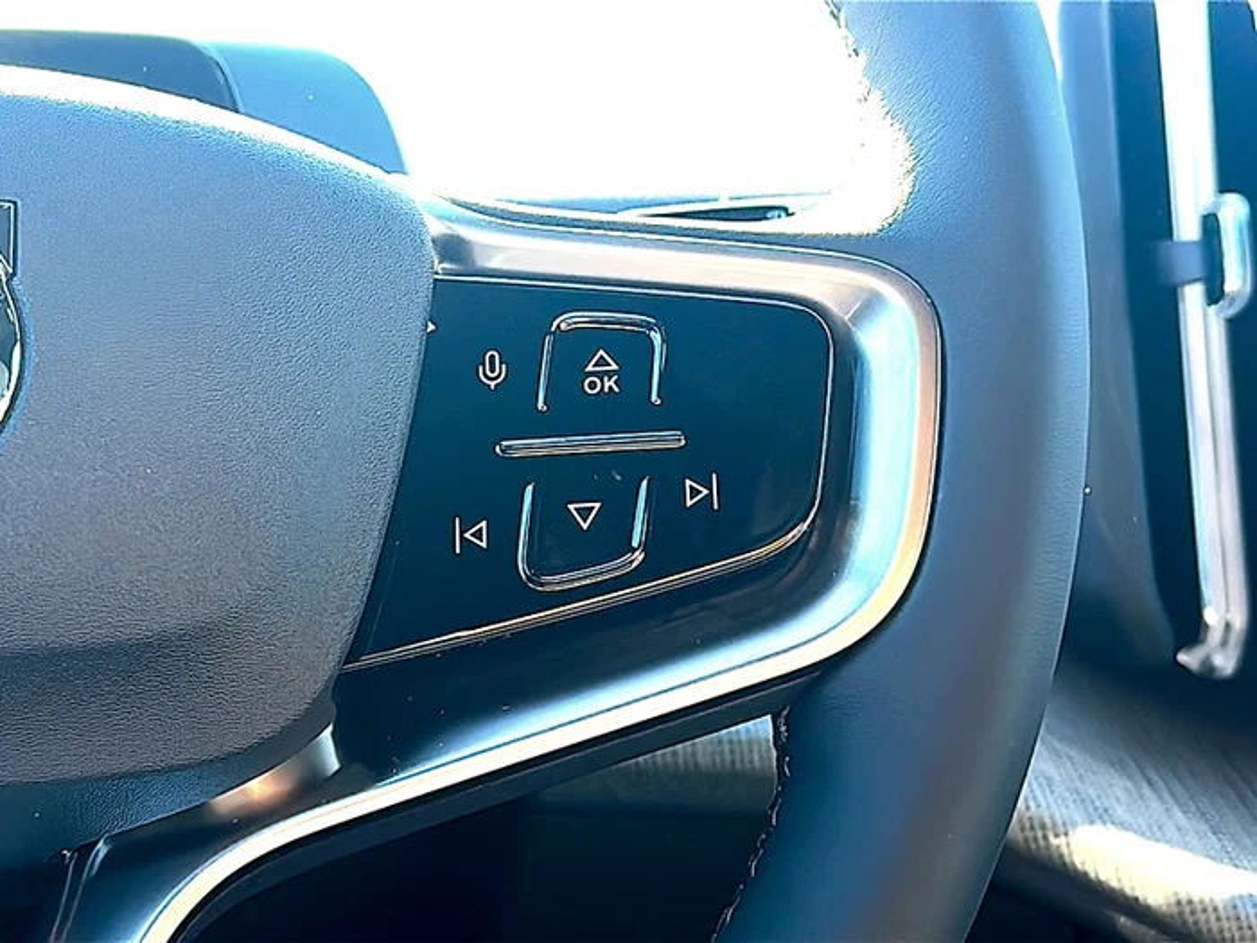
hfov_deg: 38.9
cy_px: 472
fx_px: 1779
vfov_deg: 29.7
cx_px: 628
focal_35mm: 49
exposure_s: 1/419
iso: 100
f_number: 1.78
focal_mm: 6.86
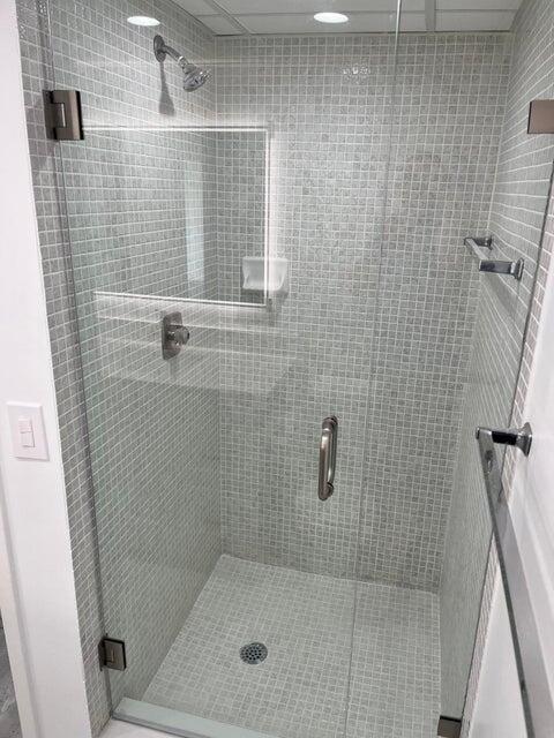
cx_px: 277
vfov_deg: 67.3
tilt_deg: -18.0
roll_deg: -0.9
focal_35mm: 26
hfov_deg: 53.1
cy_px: 369
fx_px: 555
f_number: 1.6
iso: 64
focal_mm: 5.1
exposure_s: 1/164
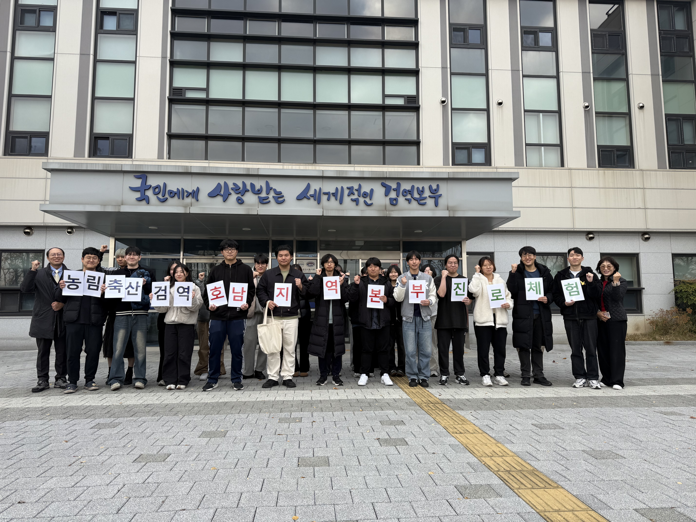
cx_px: 348
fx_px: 483
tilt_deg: +6.6
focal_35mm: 24
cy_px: 261
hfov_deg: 71.6
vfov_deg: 56.8
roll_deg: +0.4
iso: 80
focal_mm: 6.76
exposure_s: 1/909
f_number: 1.78
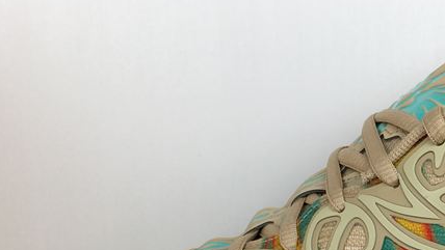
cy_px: 285
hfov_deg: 34.5
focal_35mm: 59
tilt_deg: -8.3
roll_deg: +0.9
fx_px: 696
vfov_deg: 19.4
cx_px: 346
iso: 25
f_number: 2.2
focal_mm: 4.15
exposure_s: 1/254
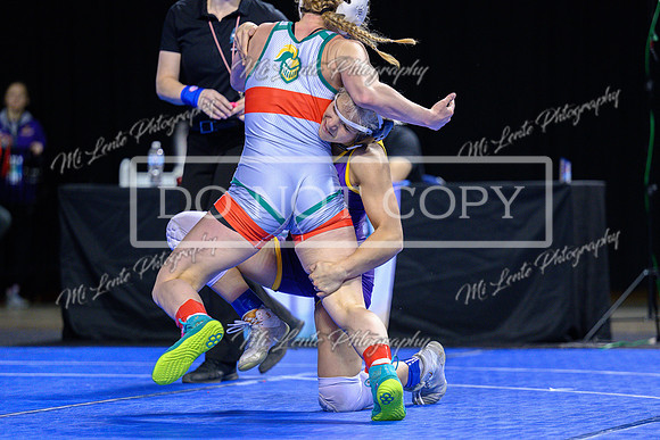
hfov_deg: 11.7
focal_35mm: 176
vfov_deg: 7.8
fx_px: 3219
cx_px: 353
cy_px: 276
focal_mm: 140
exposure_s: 1/800
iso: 2500
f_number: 2.8
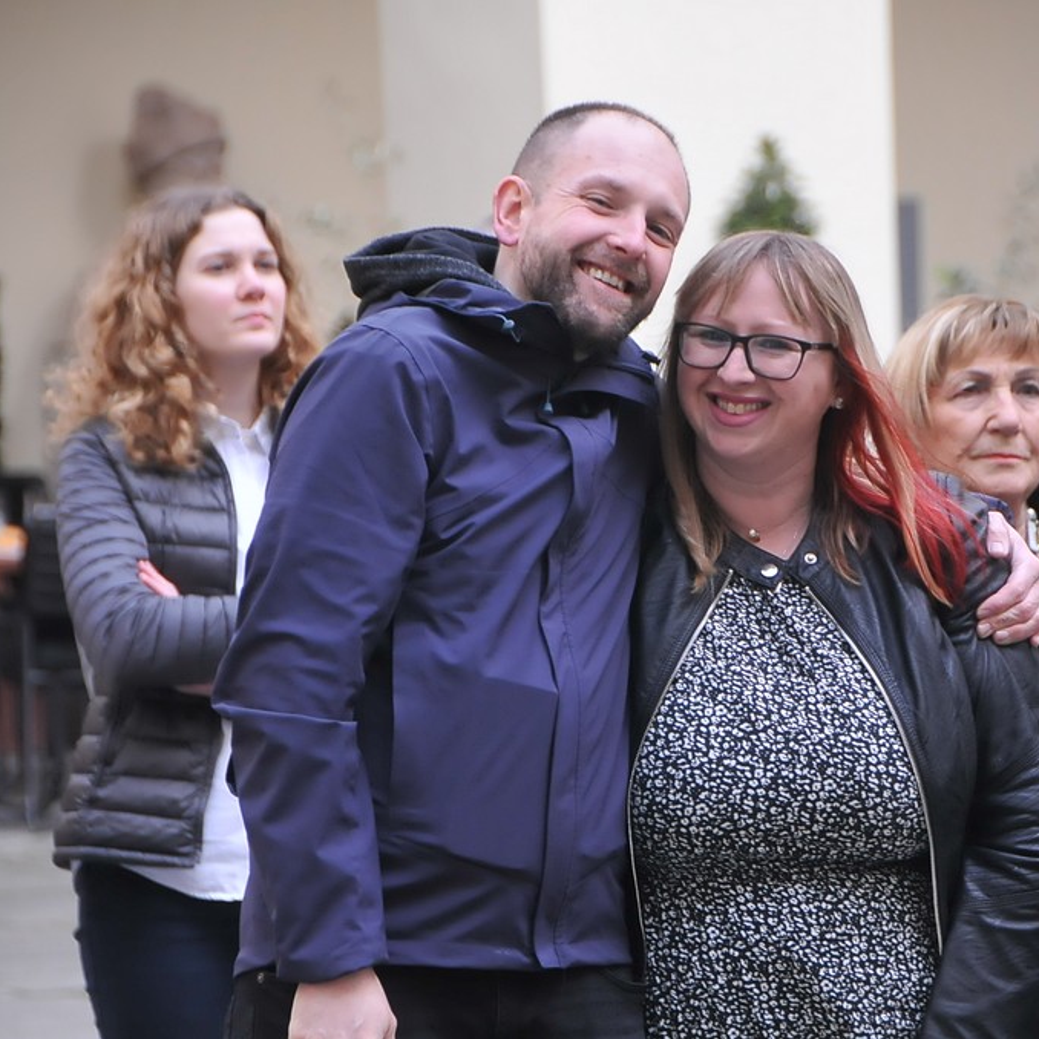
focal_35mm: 260
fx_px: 8817
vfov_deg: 6.7
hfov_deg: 6.7
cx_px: 696
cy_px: 520
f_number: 5.6
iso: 800
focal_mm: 135
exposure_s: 1/50
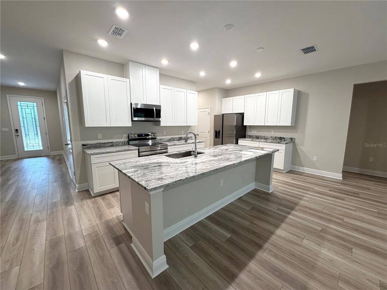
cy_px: 145
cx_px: 194
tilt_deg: -9.0
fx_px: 157
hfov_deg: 102.1
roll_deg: +0.3
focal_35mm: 14
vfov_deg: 85.7
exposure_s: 1/120
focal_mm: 2.22
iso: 200
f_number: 2.2
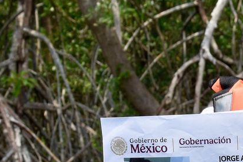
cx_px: 221
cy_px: 169
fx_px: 1093
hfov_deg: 12.6
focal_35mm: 162
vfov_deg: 8.4
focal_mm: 22
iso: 180
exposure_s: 1/500
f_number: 8
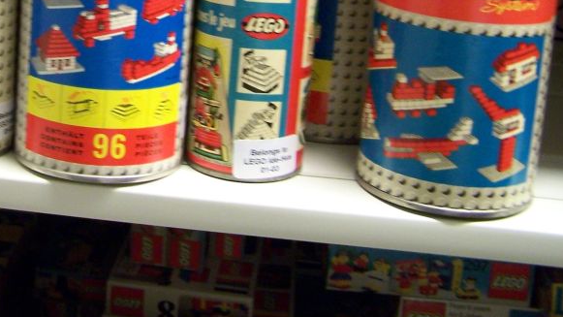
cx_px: 102
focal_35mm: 73
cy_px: -47
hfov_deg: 28.3
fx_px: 1090
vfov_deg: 16.0
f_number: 2.8
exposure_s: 1/8
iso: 140
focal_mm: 6.3
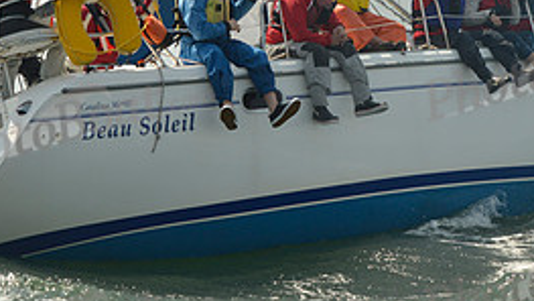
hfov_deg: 13.3
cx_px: 321
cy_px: -9
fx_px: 2294
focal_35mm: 162
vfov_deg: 7.5
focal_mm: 70
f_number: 7.1
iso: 200
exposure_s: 1/1250
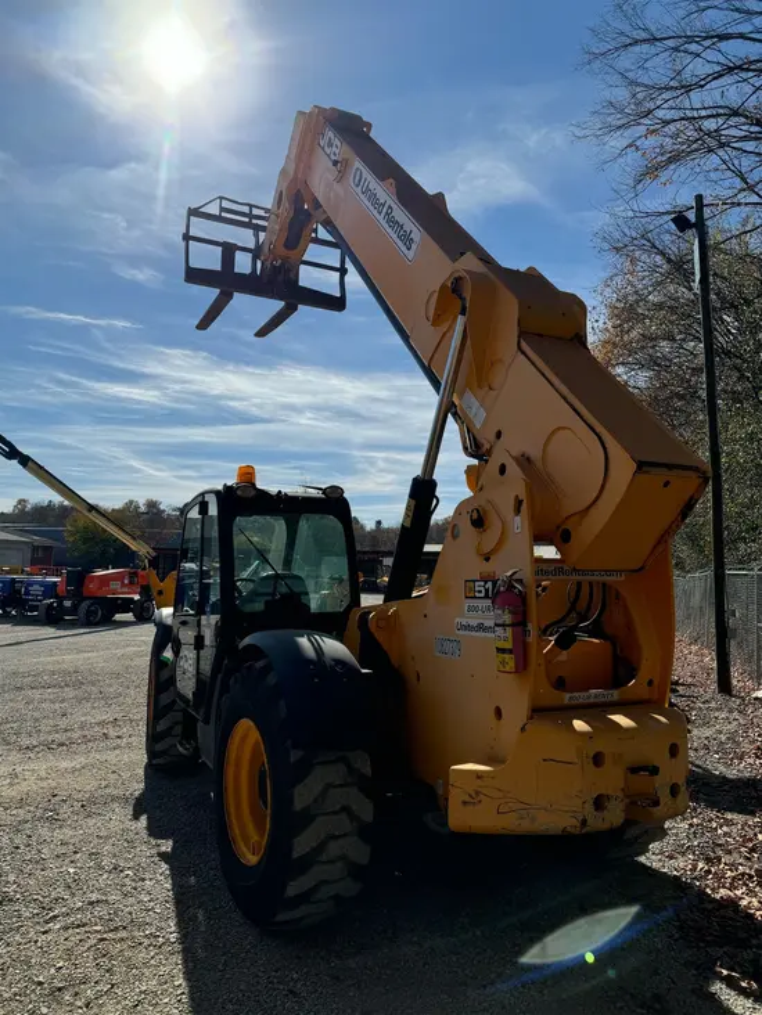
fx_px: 704
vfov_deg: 71.6
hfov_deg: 56.8
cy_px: 508
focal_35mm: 24
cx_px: 381
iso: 80
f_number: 1.78
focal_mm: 6.76
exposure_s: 1/9009
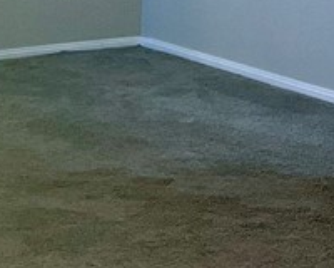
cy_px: -199
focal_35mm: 145
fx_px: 1433
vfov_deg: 10.1
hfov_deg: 12.7
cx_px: 484
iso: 64
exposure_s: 1/60
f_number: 1.8
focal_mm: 3
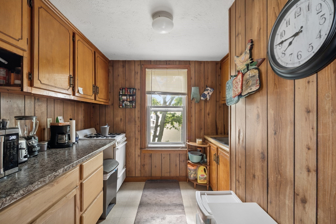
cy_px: 112
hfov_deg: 104.3
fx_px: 131
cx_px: 168
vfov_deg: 81.2
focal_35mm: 14
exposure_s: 1/25
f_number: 8
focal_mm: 14
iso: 800
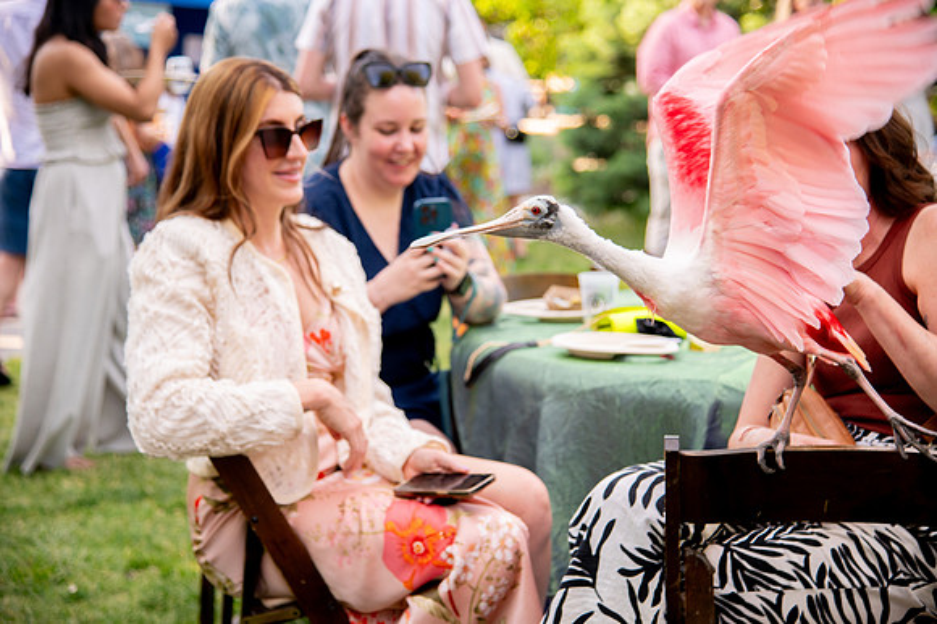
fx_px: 1863
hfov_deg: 28.2
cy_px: 305
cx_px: 458
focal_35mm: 72
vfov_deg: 19.0
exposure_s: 1/640
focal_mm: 70
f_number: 4
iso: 1000
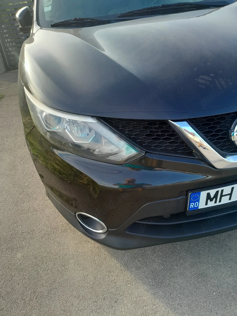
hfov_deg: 53.1
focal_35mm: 26
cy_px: 158
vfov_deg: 67.3
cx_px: 118
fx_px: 237
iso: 40
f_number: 1.8
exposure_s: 1/50
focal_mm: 3.98
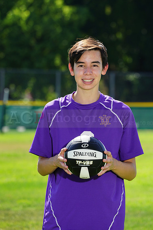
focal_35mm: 324
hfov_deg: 4.2
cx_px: 76
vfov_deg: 6.4
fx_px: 2068
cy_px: 115
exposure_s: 1/200
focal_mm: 324
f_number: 11
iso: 200
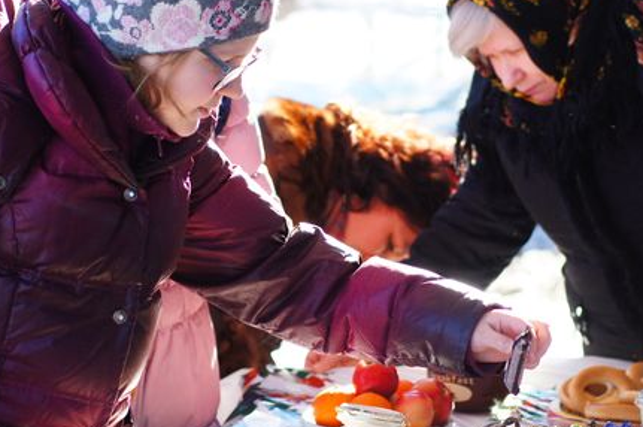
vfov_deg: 11.2
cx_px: 266
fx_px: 2176
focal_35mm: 122
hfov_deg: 16.8
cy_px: 234
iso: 100
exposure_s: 1/200
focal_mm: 50
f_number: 3.2
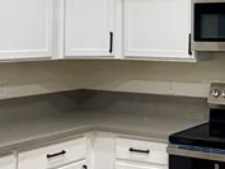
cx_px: 212
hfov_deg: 23.3
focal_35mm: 81
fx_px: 527
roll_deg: -0.1
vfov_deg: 18.0
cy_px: 30
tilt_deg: +0.2
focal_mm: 2.22
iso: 200
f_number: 2.2
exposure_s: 1/60
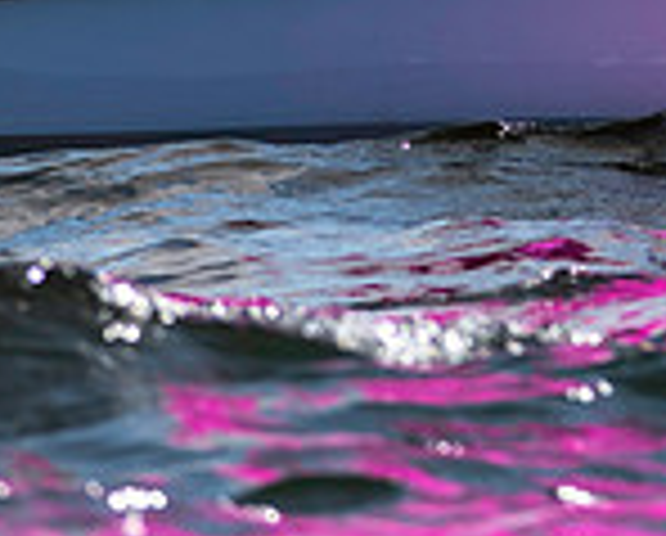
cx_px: 1282
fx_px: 34958
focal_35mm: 1770
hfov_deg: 1.1
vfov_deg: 0.9
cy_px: -286
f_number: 5
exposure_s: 1/4000
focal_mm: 300
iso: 200
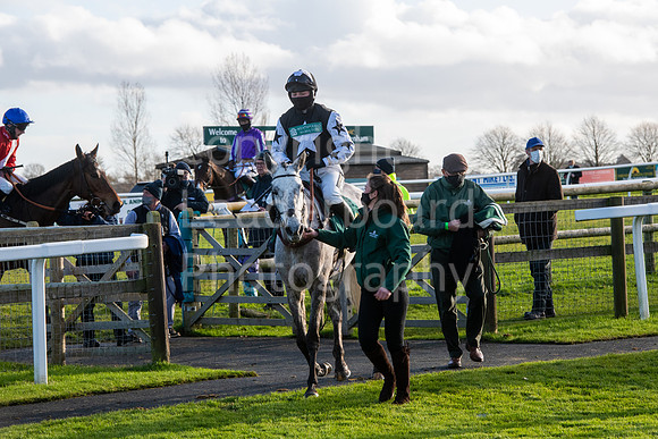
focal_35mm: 150
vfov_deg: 9.2
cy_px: 220
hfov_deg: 13.7
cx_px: 329
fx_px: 2742
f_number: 13
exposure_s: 1/250
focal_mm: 150
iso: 640
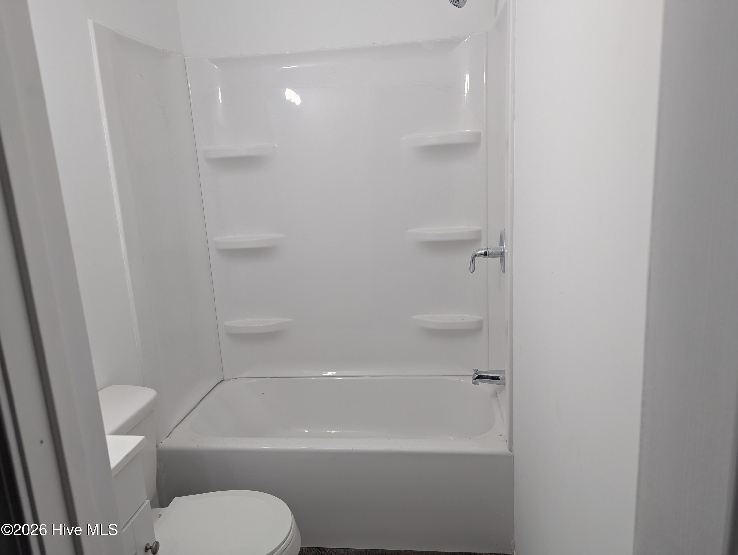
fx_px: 512
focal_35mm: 24
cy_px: 278
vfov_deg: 56.9
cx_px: 369
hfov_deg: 71.5
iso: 61
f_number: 1.85
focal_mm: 6.81
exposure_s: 1/60
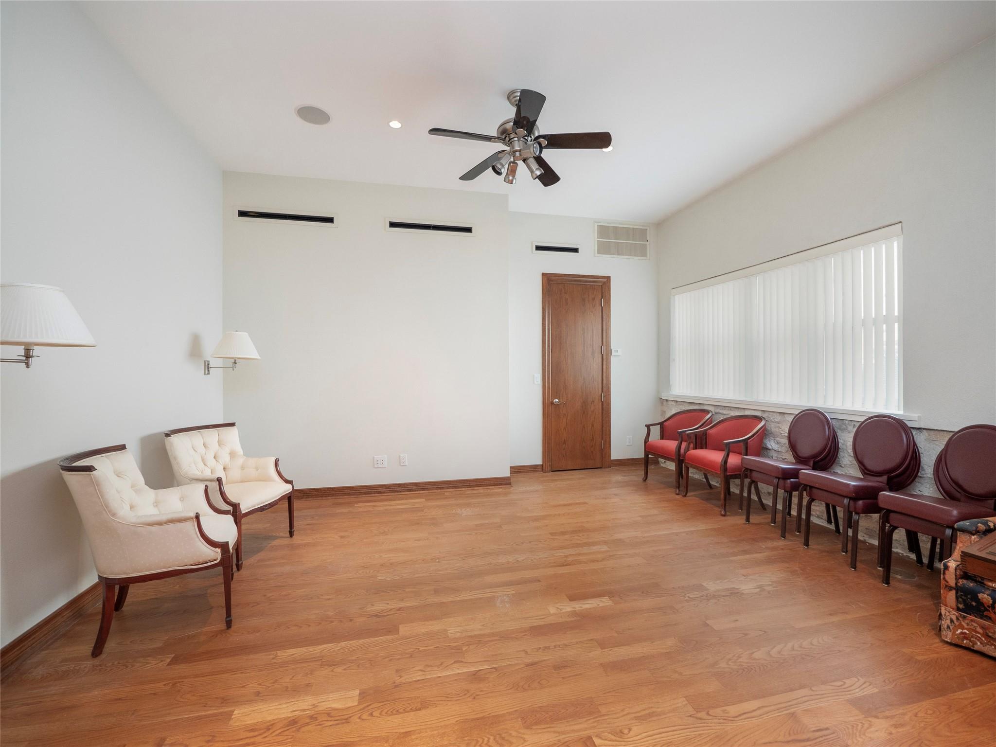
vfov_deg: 85.7
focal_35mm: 14
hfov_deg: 102.1
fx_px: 403
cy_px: 374
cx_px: 498
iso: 500
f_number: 4.5
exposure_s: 1/8
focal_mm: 7
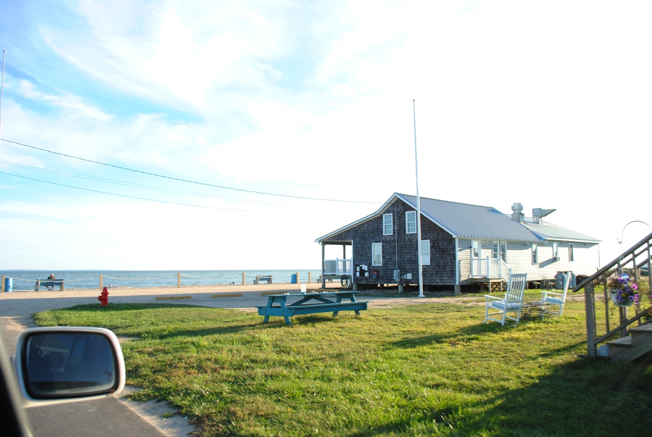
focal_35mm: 27
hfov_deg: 67.3
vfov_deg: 48.1
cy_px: 218
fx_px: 490
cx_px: 326
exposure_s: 1/320
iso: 200
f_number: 4.5
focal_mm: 18
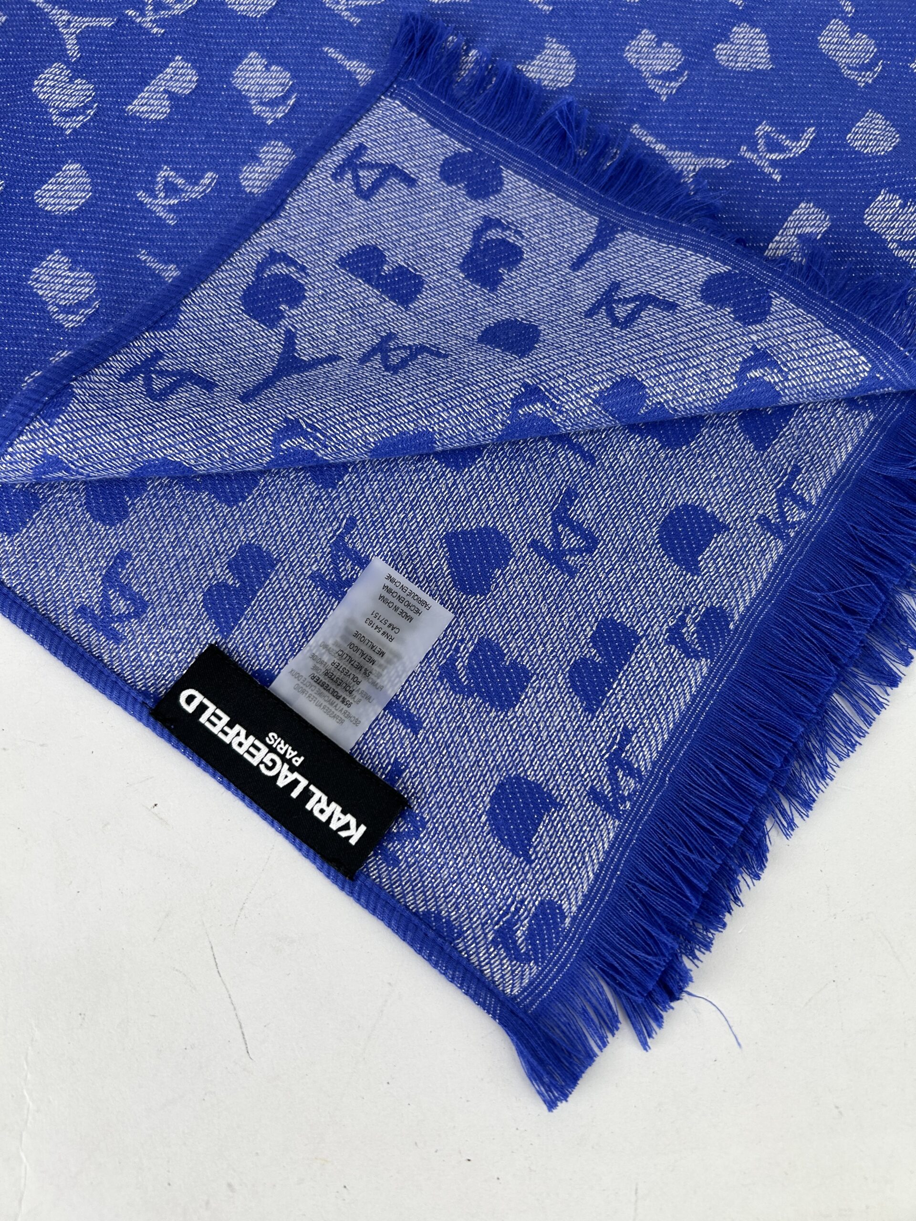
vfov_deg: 67.3
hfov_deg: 53.1
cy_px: 610
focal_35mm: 26
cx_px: 458
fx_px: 917
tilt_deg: -73.5
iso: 32
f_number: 1.5
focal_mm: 5.7
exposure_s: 1/134
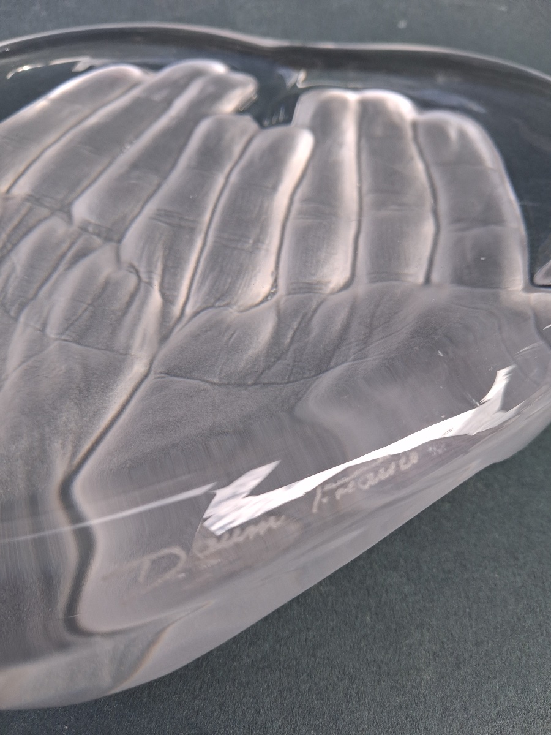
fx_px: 573
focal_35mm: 27
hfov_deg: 51.4
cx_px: 276
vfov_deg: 65.3
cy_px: 368
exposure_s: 1/100
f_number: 1.8
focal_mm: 4
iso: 50
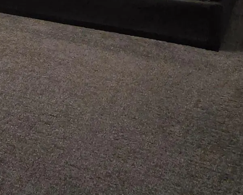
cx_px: 19
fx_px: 467
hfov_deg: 27.9
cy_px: -70
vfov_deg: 21.0
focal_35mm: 65
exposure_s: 1/60
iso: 1600
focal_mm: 2.2
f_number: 2.2
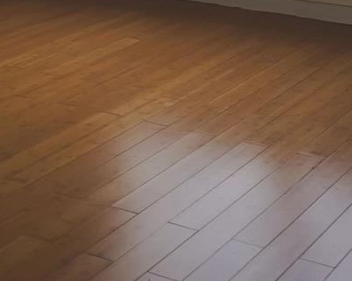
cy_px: -62
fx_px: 916
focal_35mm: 88
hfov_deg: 21.6
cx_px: 96
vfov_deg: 16.7
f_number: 4
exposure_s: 1/60
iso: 100
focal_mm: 31
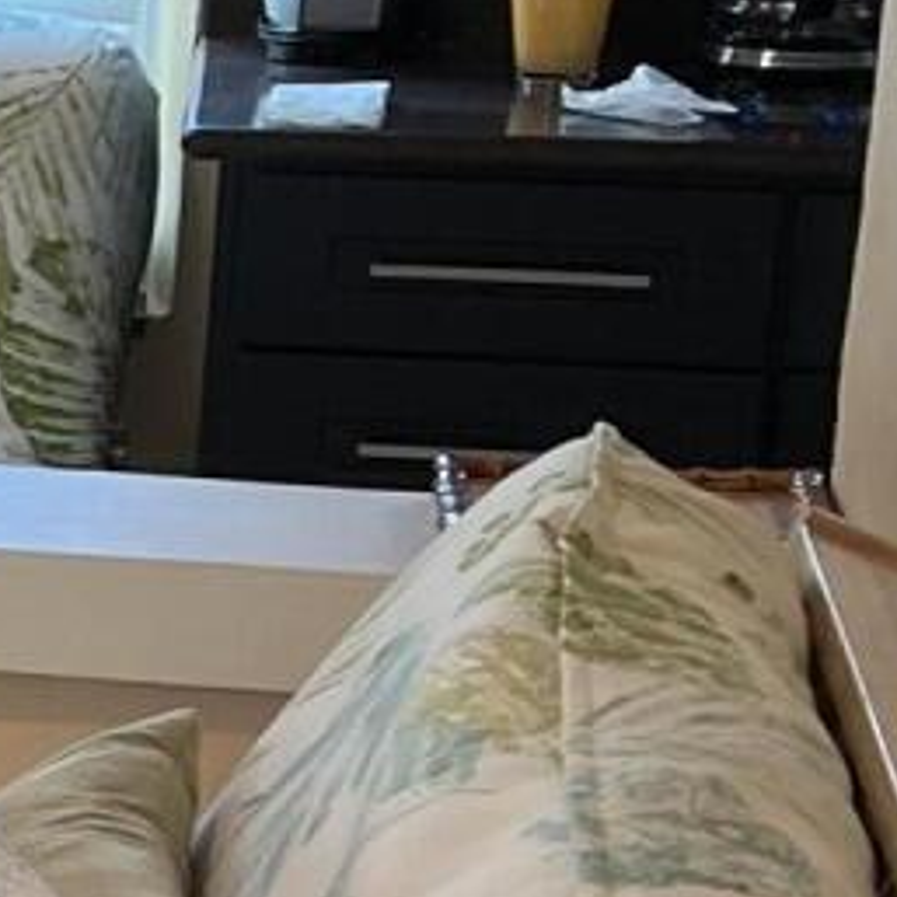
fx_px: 5248
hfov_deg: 8.5
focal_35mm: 179
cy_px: 729
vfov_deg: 9.7
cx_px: -1564
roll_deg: -0.3
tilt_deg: -15.5
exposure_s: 1/120
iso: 125
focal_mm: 5.7
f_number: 1.5
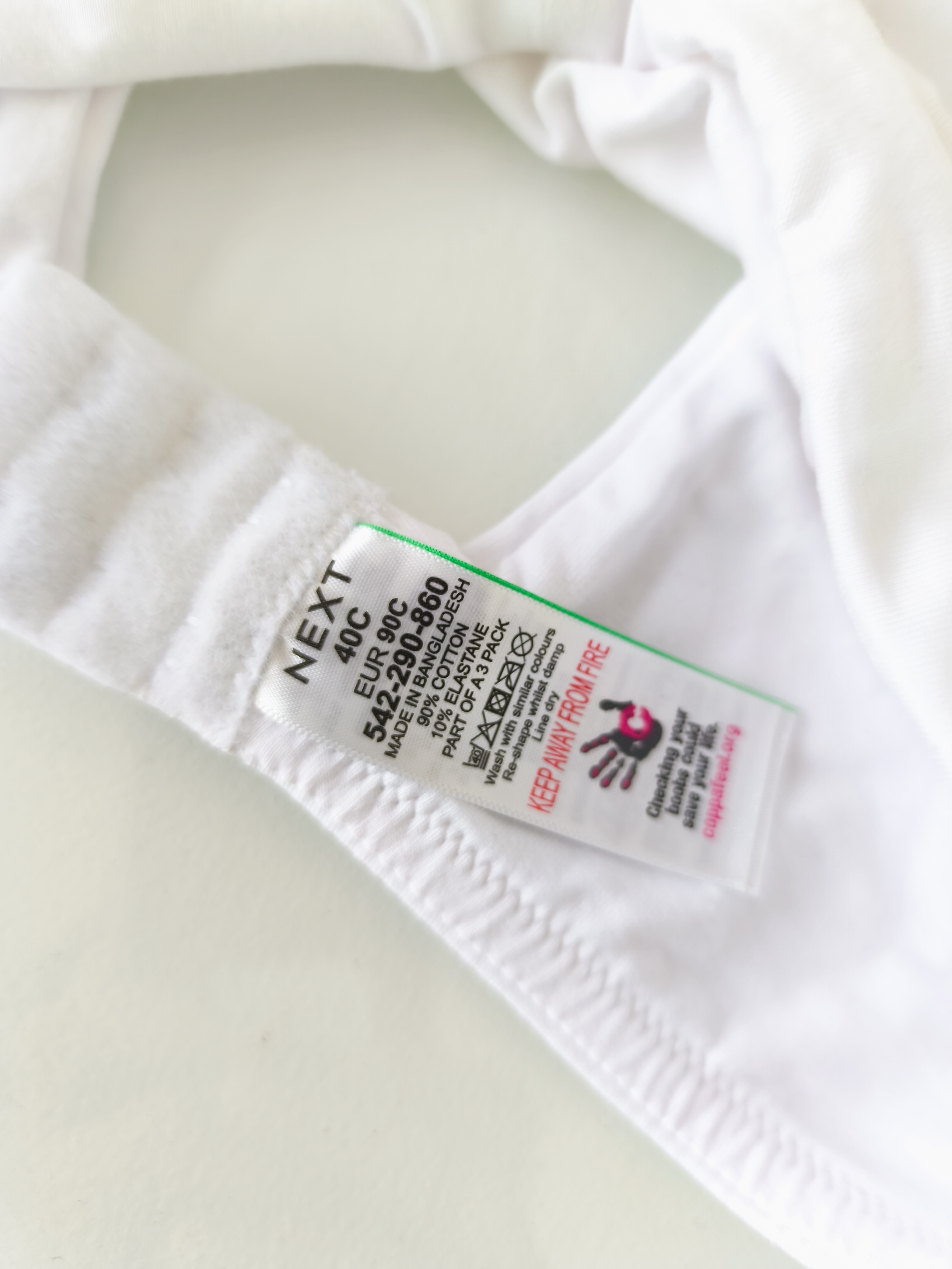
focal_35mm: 23
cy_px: 634
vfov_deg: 73.9
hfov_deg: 58.9
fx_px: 843
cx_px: 476
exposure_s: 1/40
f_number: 1.65
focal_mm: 6.14
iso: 50
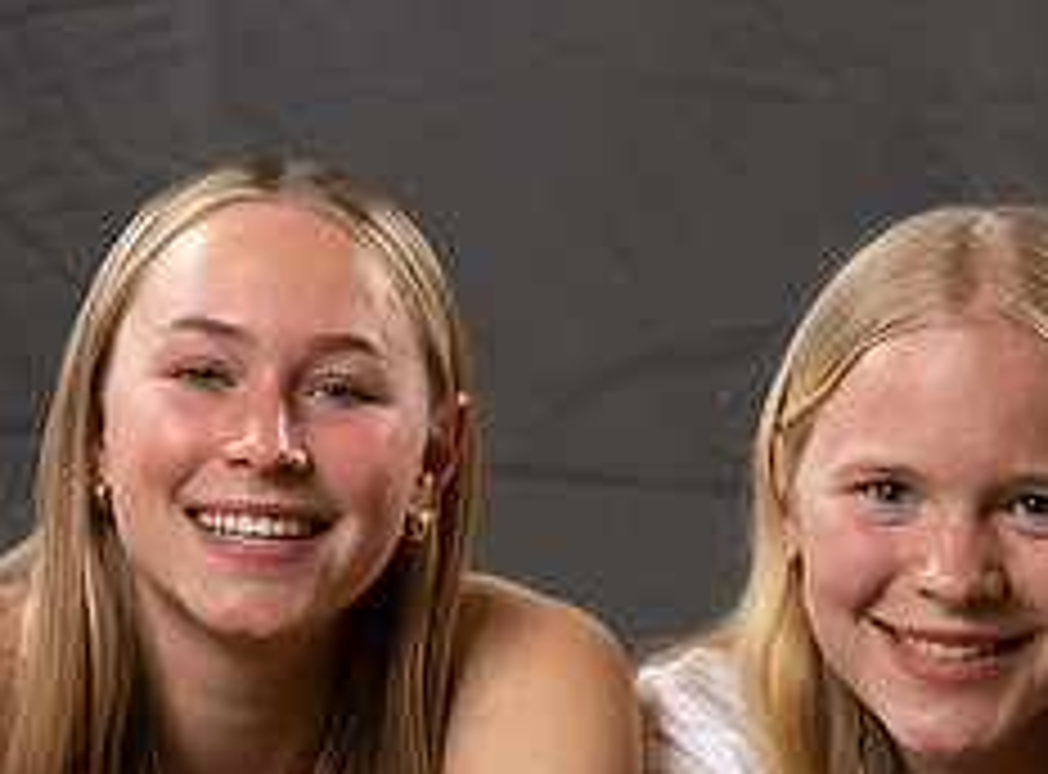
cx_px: 707
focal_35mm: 518
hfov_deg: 3.8
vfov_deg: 2.8
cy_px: 730
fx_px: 15594
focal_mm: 175
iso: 125
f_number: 6.3
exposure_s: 1/160
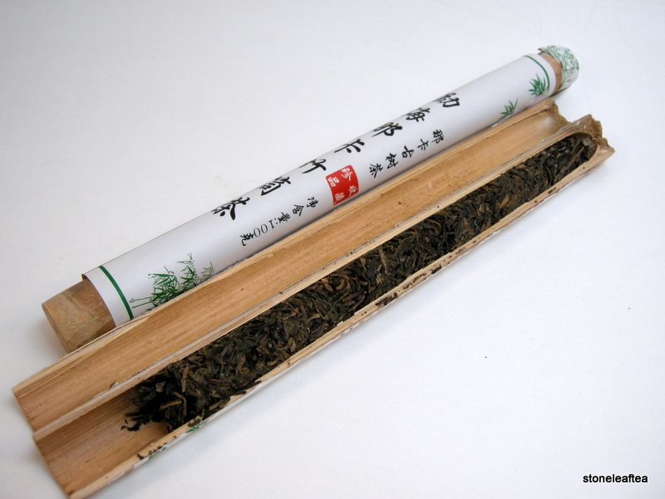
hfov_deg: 52.6
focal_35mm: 35
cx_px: 332
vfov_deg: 40.7
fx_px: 673
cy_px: 250
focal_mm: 7.5
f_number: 3.4
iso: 64
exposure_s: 1/77.1
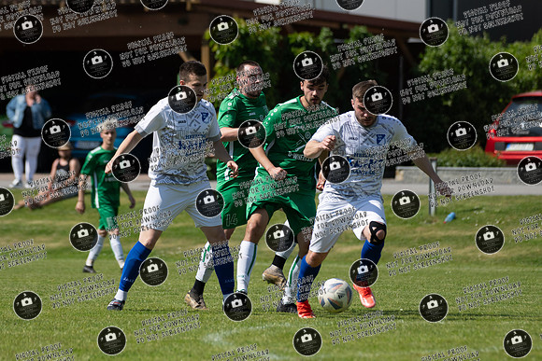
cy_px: 180
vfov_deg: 3.7
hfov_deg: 5.5
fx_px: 5627
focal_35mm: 374
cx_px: 220
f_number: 5.6
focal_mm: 260
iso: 250
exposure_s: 1/1600
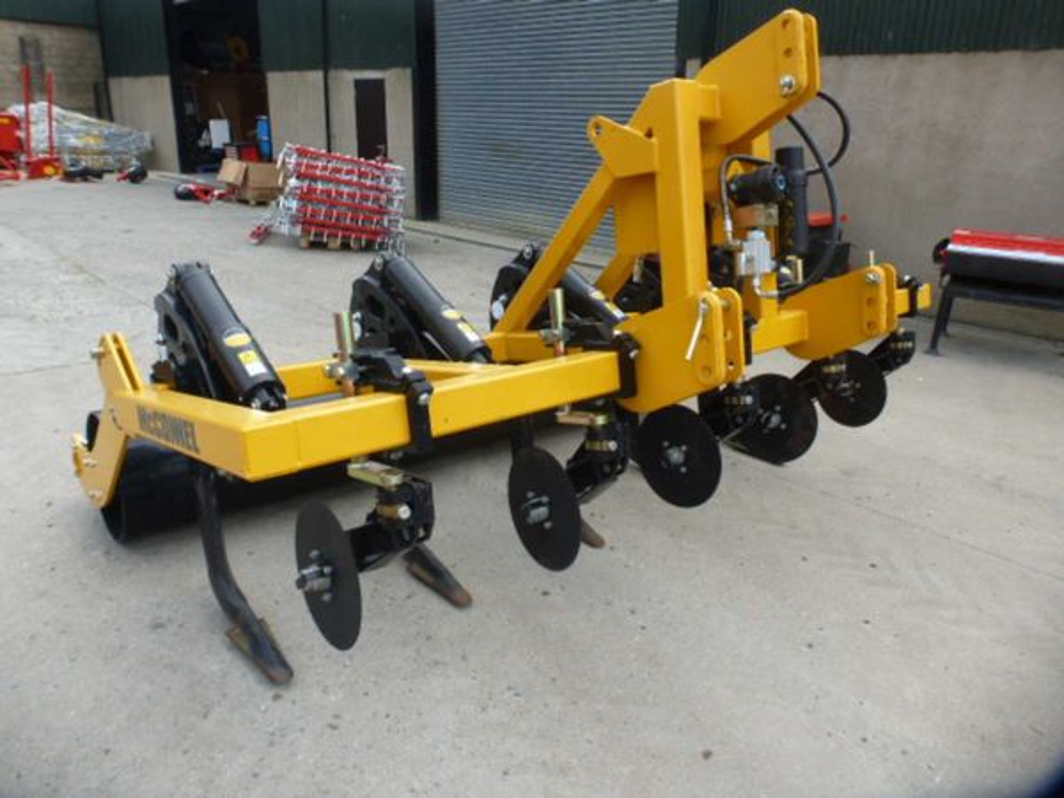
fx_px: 738
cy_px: 399
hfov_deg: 71.6
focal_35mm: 24
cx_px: 532
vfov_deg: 56.8
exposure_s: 1/320
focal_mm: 4.3
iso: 100
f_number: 4
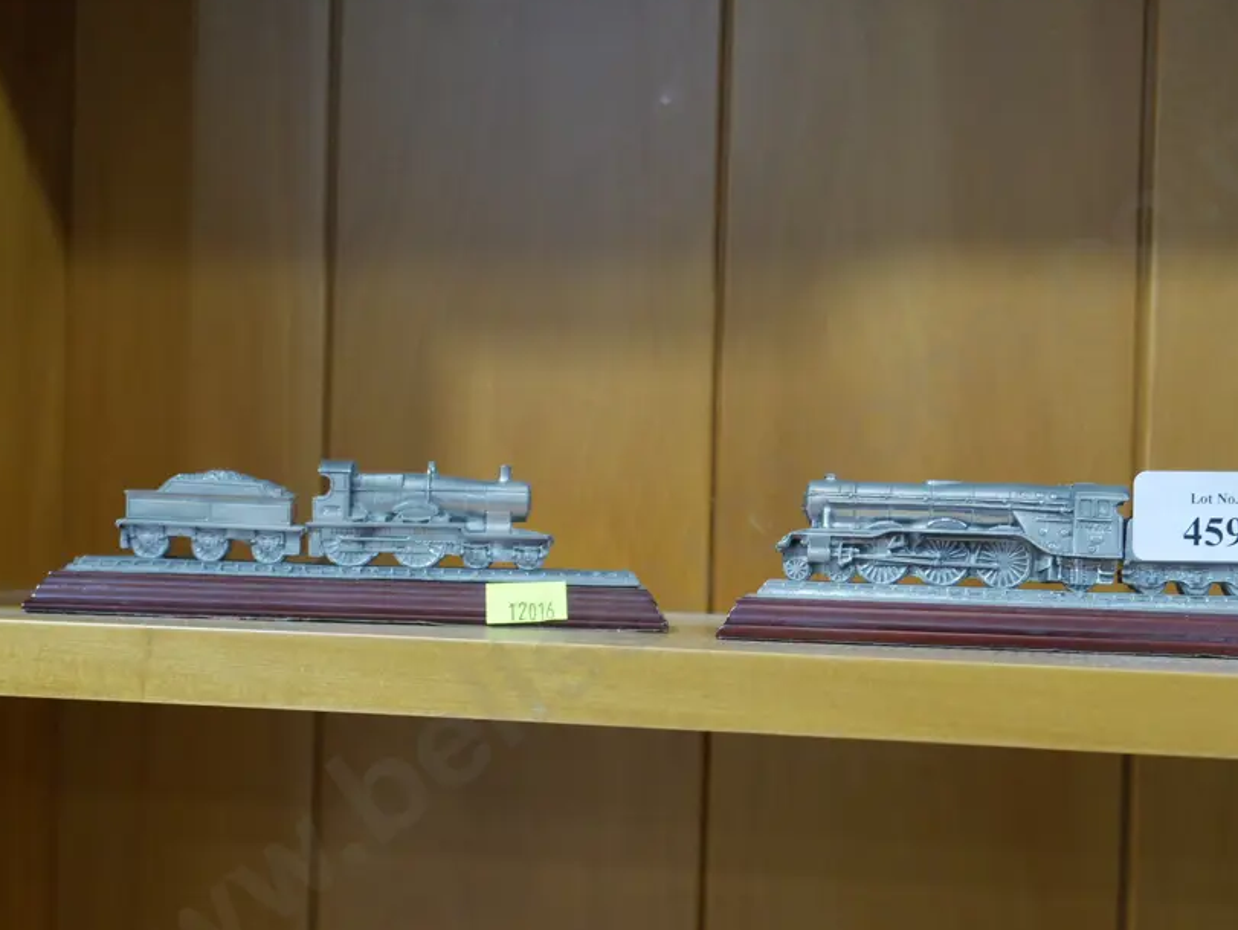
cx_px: 696
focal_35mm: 53
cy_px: 565
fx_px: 1896
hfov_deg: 36.1
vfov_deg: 27.5
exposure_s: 1/60
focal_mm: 21
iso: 2000
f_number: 4.6
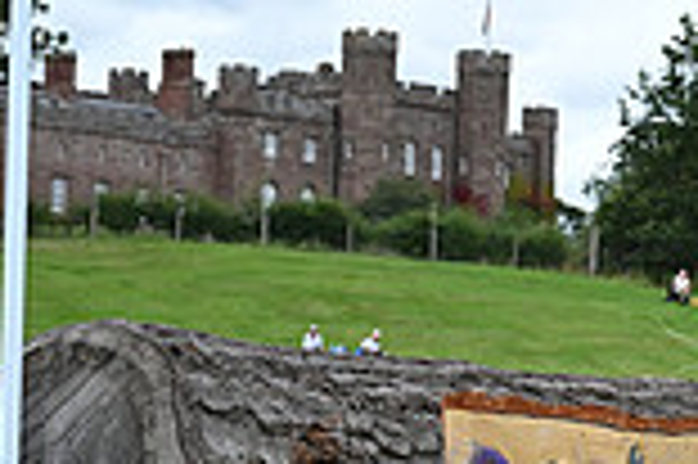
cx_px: 1288
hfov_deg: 10.3
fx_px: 3622
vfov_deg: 7.3
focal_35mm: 187
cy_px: 331
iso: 800
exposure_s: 1/1250
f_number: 5.6
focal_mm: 50
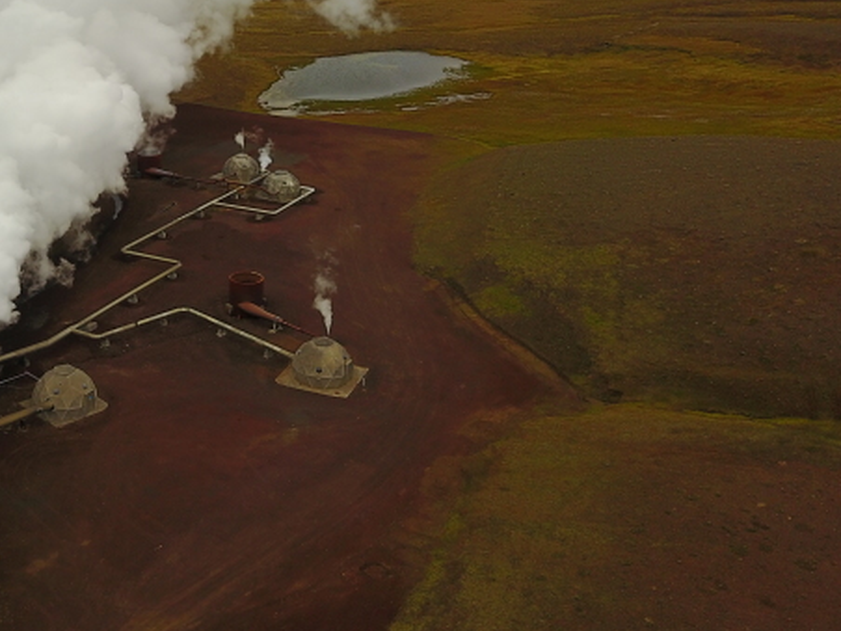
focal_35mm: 46
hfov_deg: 39.6
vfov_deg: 30.7
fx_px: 1118
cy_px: 115
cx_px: 164
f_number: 2.2
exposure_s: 1/50
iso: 102
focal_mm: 4.73
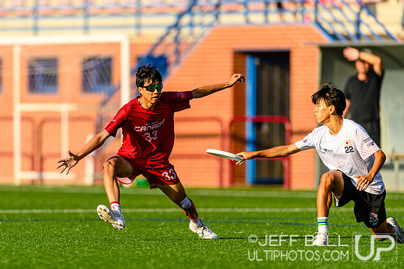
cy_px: 134
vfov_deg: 2.5
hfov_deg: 3.7
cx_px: 124
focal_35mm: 554
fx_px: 6217
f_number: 3.2
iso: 100
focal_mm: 400
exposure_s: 1/1600
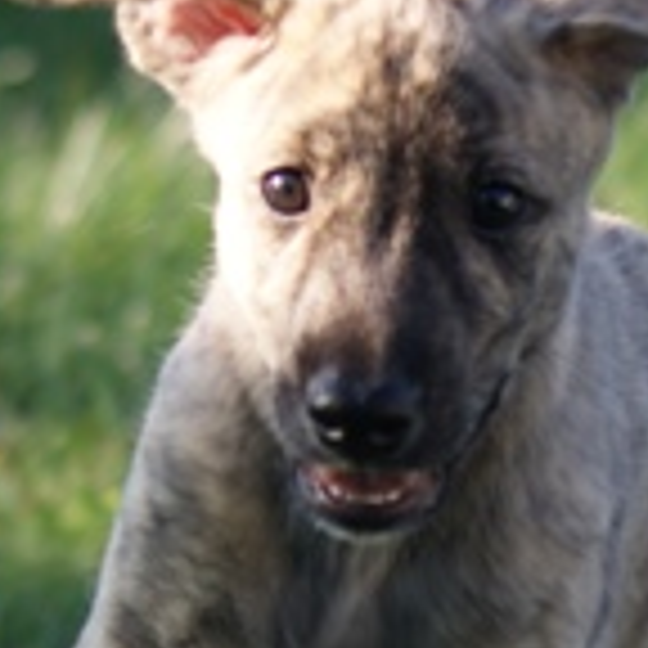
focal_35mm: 298
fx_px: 6311
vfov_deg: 5.9
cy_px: 666
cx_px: 364
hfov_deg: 5.9
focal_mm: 70
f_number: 4
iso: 100
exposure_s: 1/250
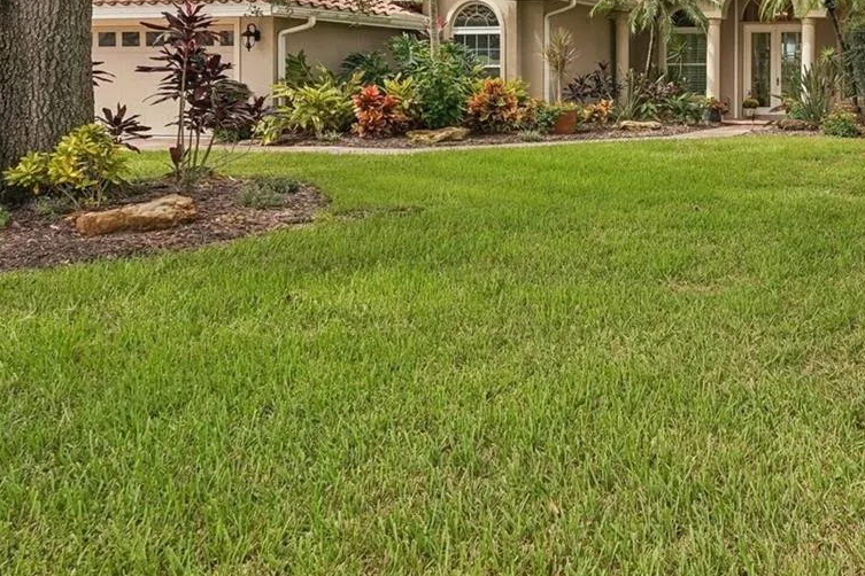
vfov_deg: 36.8
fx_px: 817
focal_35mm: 34
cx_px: 825
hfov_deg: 48.1
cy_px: 76
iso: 400
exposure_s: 1/320
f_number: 8
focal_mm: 16
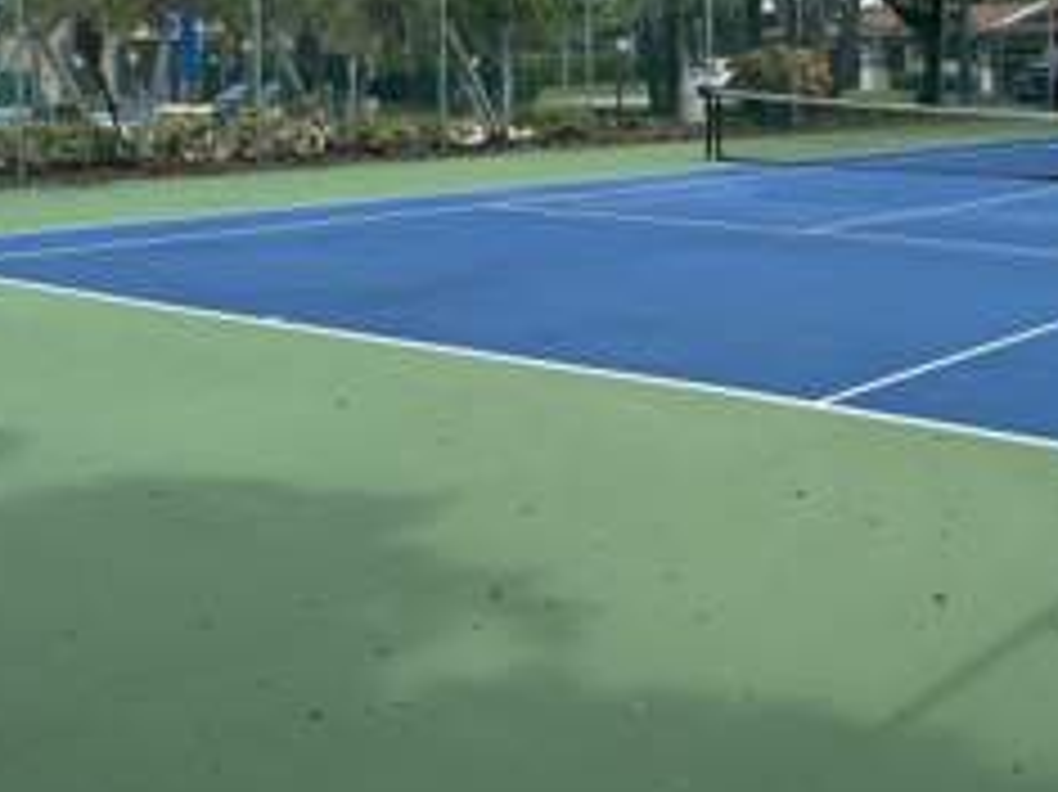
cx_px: 905
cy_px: 142
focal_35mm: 49
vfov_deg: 28.9
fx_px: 1497
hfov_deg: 37.0
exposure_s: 1/2604
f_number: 1.78
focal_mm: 6.76
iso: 80
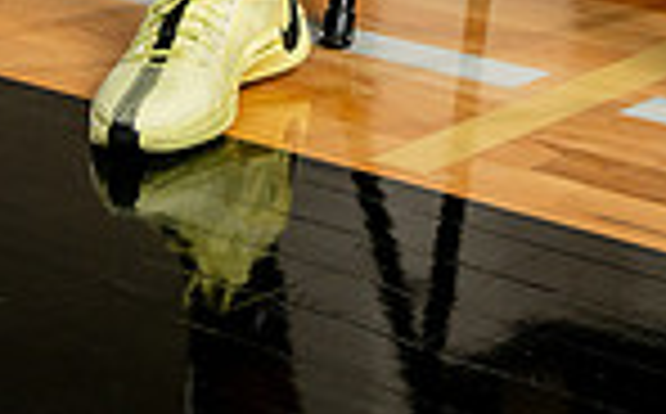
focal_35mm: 143
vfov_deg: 8.4
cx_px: 414
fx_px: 2592
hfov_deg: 14.6
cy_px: -549
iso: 250
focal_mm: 46
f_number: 8
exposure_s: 1/500
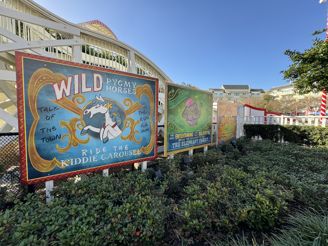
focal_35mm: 14
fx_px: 133
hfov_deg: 102.1
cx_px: 164
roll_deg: -0.9
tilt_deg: -3.8
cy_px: 123
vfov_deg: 85.7
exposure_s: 1/335
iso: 40
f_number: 2.2
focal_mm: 2.22
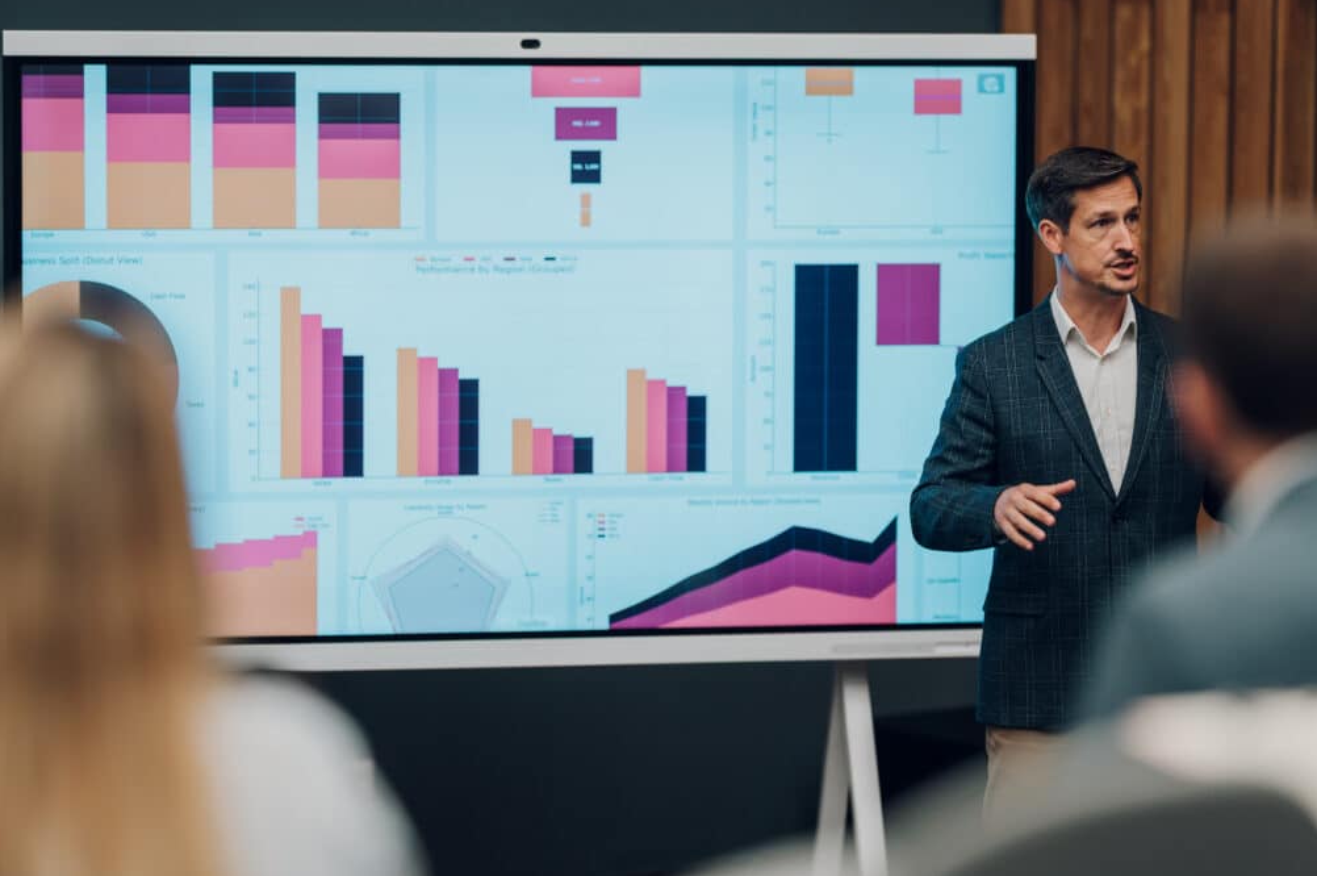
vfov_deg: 9.9
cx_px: 669
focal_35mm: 138
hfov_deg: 14.9
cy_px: 435
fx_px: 5043
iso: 320
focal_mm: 135
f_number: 1.8
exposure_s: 1/250
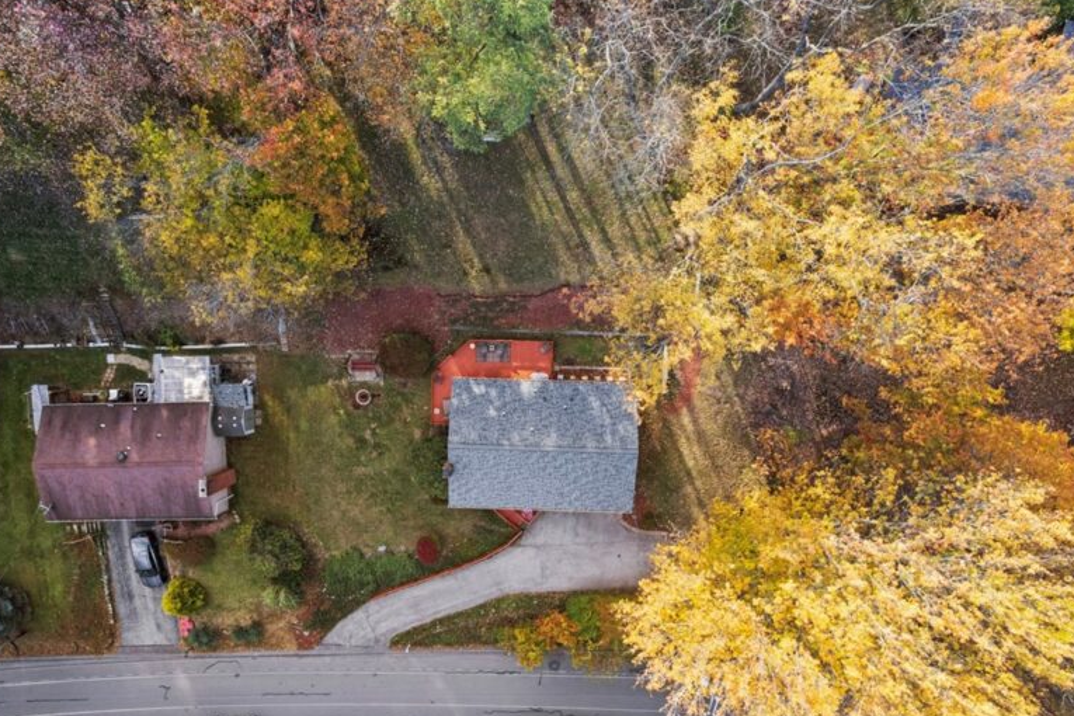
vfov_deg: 55.1
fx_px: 686
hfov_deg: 76.1
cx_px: 521
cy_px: 354
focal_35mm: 23
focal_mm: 8.38
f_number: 2.8
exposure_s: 1/80
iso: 170
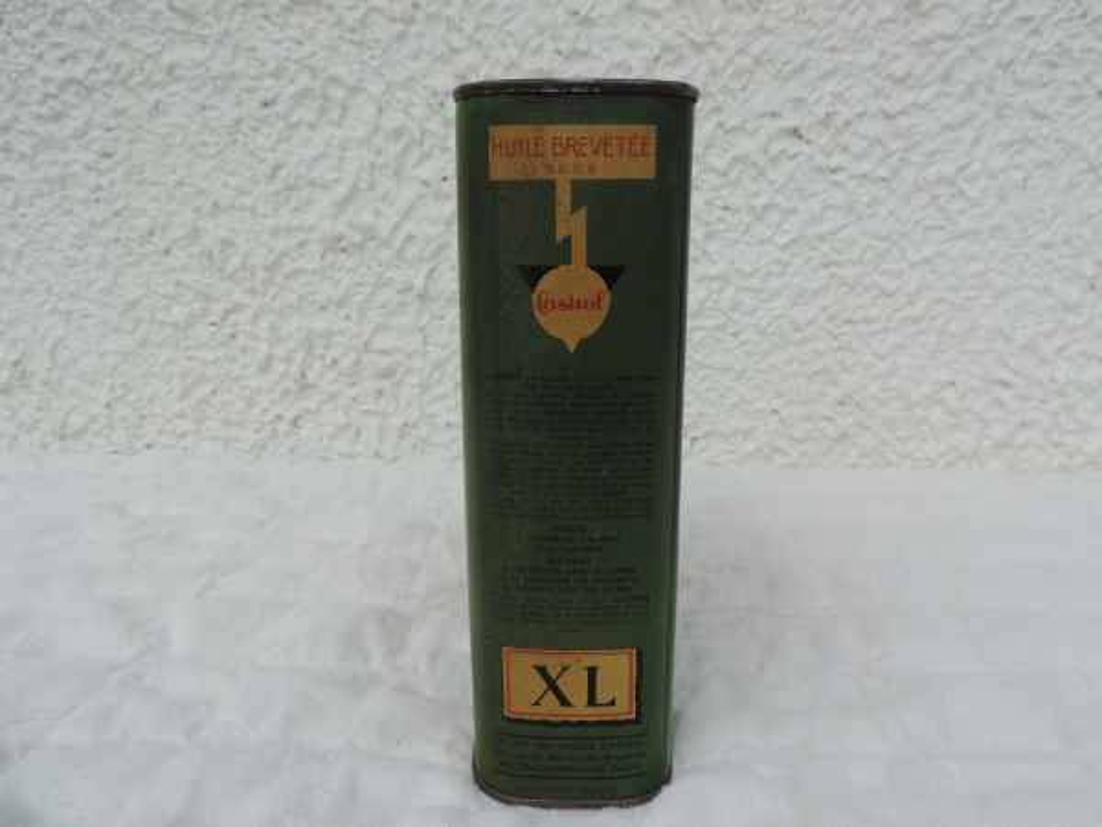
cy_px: 414
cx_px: 551
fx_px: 764
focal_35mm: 24
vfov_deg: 56.8
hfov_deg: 71.6
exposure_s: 1/1250
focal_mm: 4.3
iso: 80
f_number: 3.3
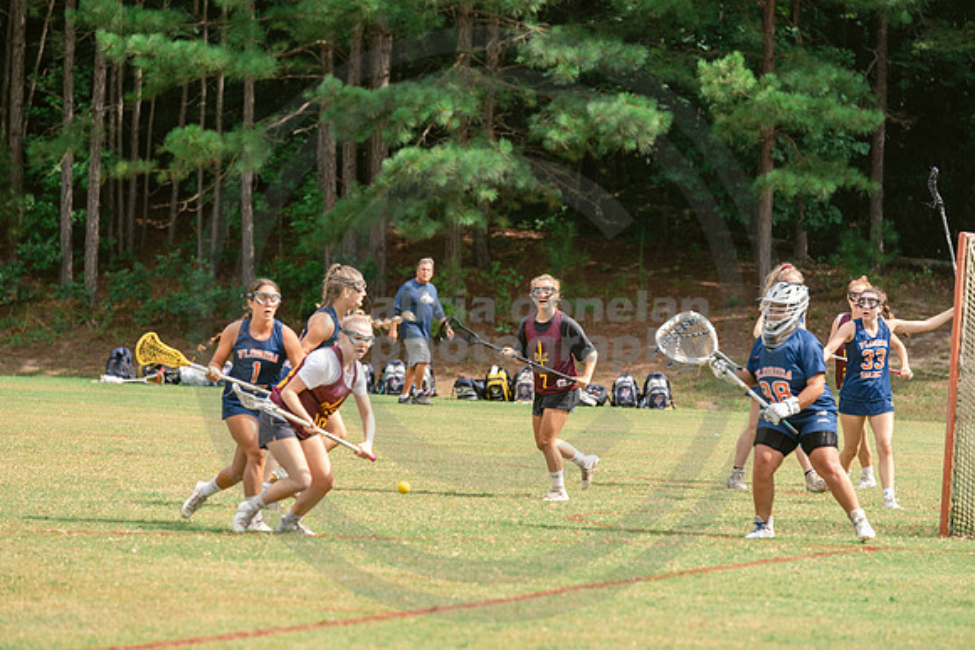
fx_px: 5418
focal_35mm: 200
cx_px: 488
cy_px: 325
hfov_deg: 10.3
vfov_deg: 6.9
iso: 250
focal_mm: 200
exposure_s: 1/1250
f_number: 4.5
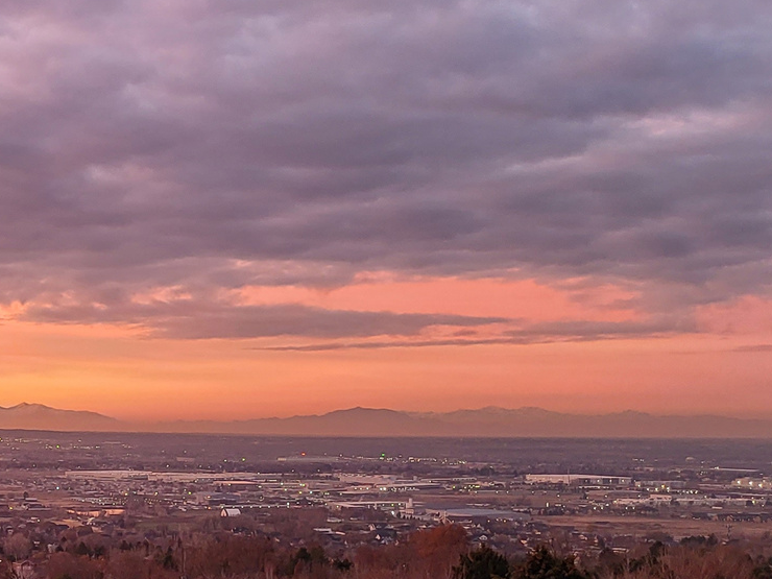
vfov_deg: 20.4
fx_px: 1606
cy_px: 315
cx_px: -99
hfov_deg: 24.9
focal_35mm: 72
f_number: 1.8
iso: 200
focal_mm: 5.4
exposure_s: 1/100
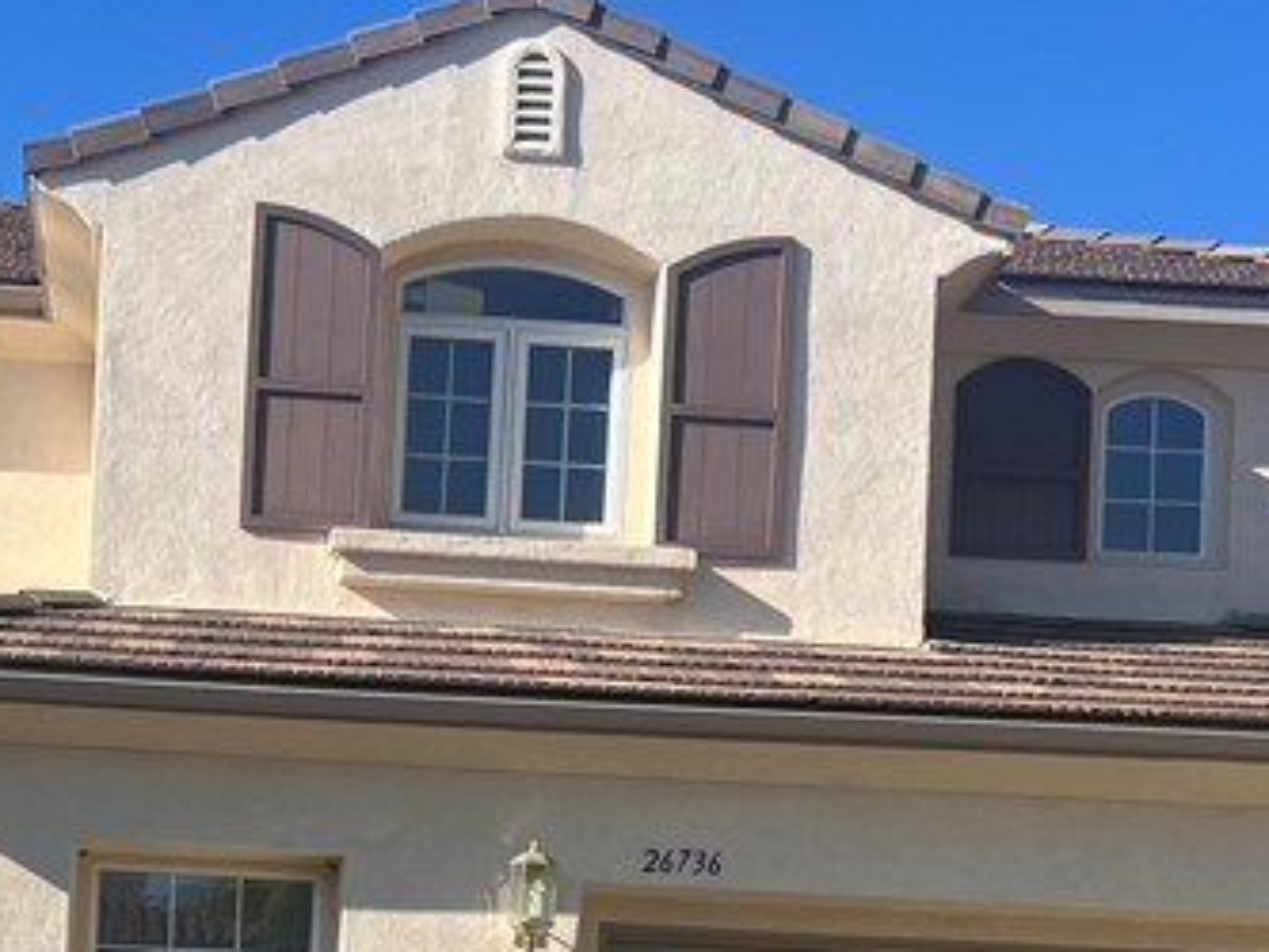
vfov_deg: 17.8
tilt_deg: +2.1
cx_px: 312
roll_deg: -2.3
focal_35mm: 80
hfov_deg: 24.1
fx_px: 2934
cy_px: 1066
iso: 50
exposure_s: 1/3704
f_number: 1.5
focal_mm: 5.7
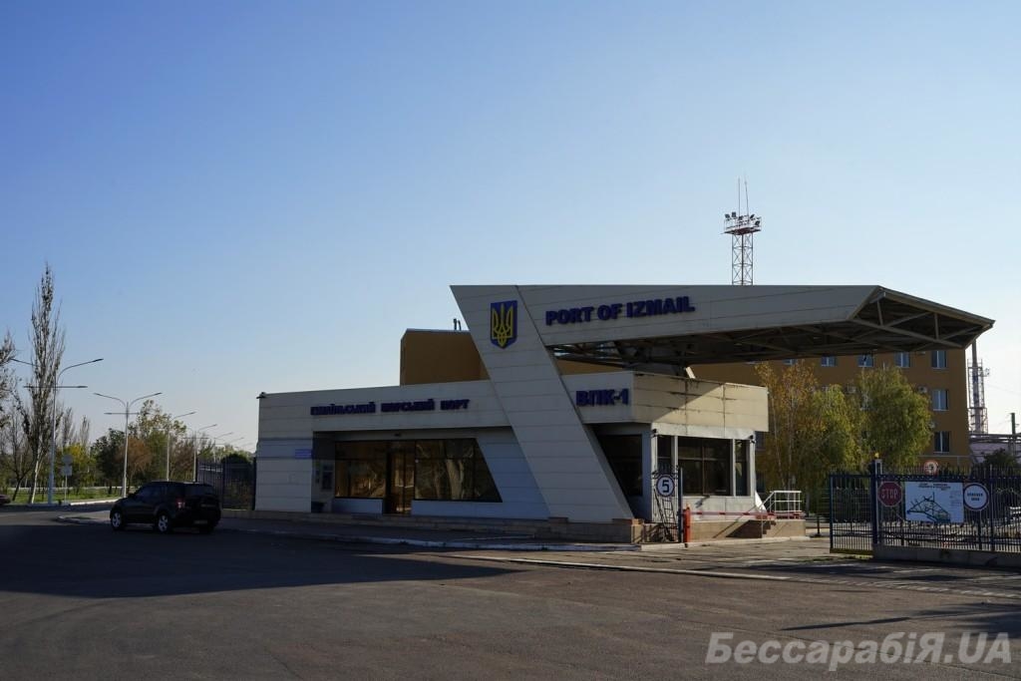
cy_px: 340
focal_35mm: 43
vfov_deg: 31.3
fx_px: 1214
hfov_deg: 45.6
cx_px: 510
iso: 100
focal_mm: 42.8
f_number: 14
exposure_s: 1/125
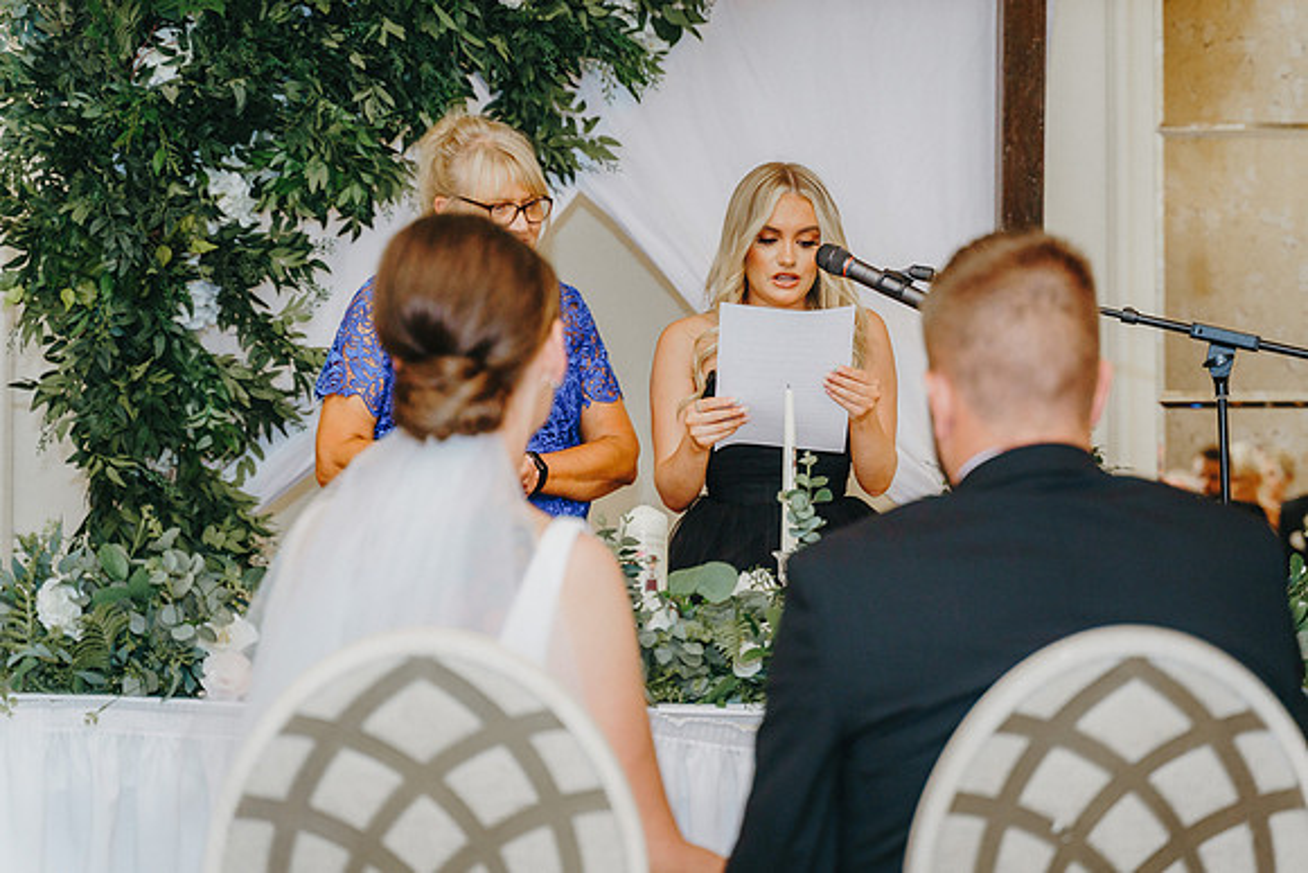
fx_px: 3033
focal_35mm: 83
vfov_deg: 16.4
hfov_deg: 24.3
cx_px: 726
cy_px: 390
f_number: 3.2
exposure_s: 1/250
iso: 1600
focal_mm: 75
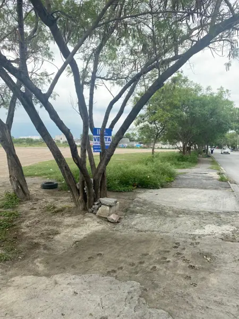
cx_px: 120
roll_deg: -0.6
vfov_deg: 67.3
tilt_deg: -3.0
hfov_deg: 53.1
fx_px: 239
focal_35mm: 26
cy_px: 160
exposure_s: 1/527
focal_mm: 4.25
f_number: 1.8
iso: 32
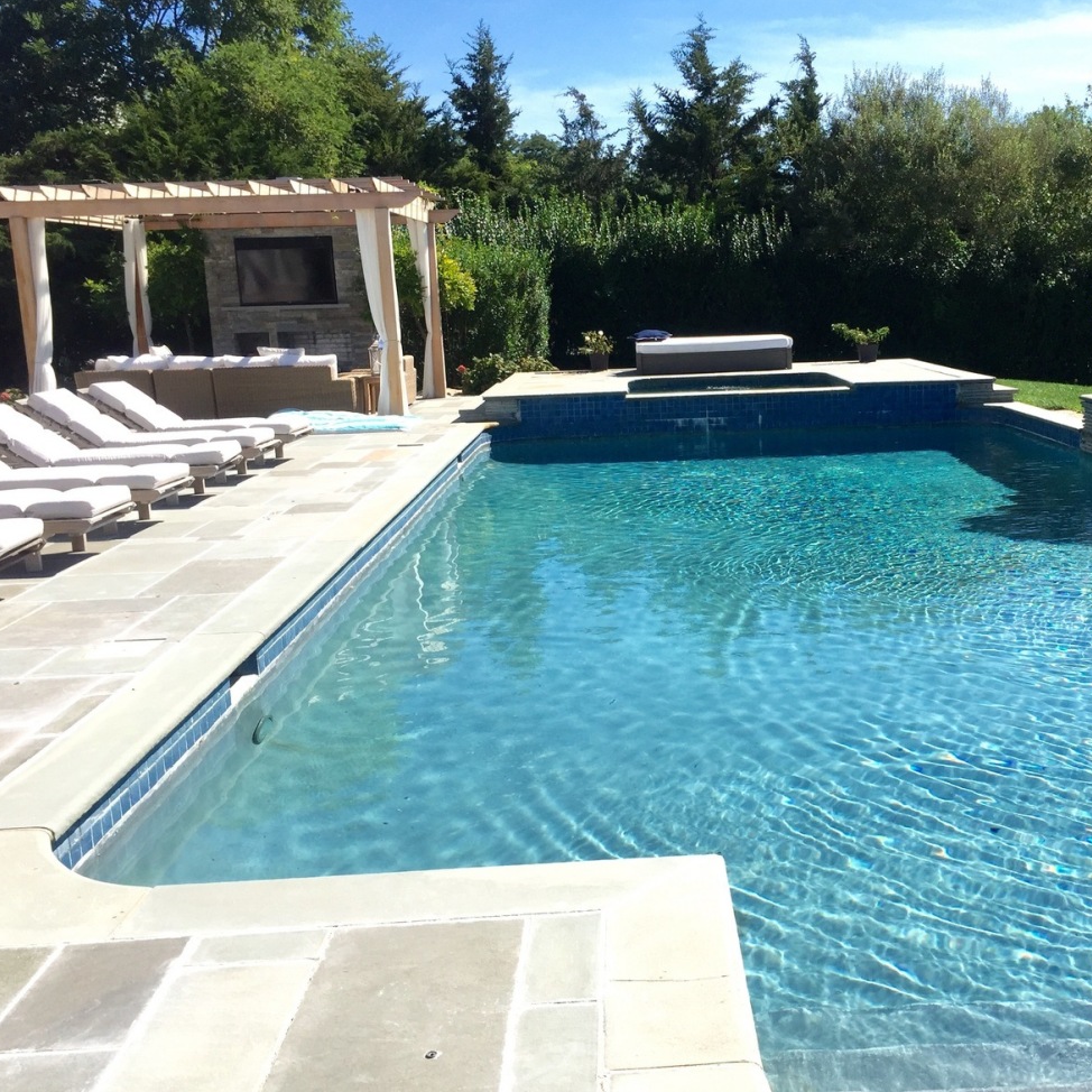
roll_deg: +0.0
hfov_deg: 46.7
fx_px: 1249
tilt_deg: -10.7
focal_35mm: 35
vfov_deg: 47.2
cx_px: 701
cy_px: 539
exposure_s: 1/2198
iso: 32
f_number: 2.2
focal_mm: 4.15
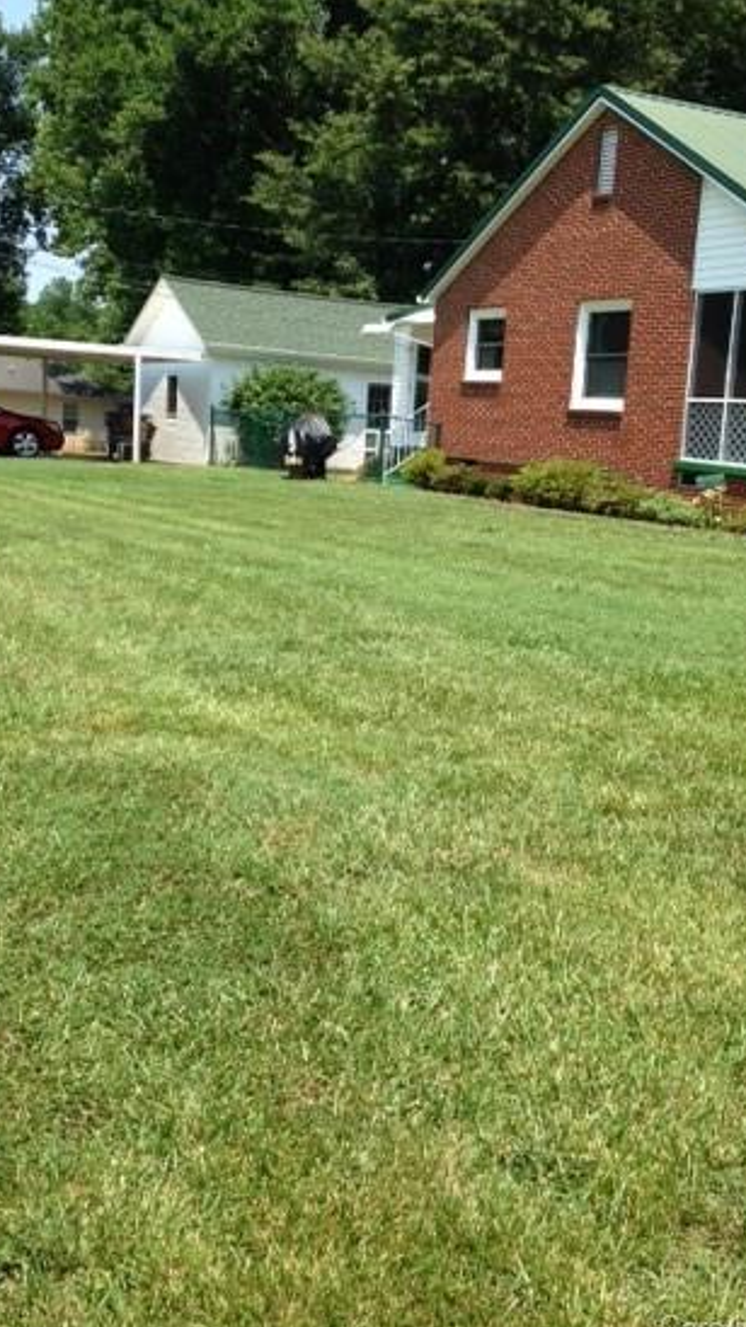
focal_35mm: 42
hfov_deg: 28.3
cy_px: 576
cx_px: 356
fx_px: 1478
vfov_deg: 48.2
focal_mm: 4.12
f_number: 2.4
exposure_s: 1/1004
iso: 50
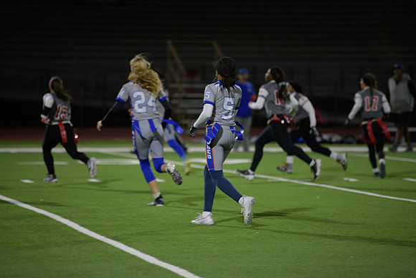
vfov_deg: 6.8
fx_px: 2323
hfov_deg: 10.2
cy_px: 139
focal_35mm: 201
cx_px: 208
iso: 640
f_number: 2.8
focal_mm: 200
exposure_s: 1/200
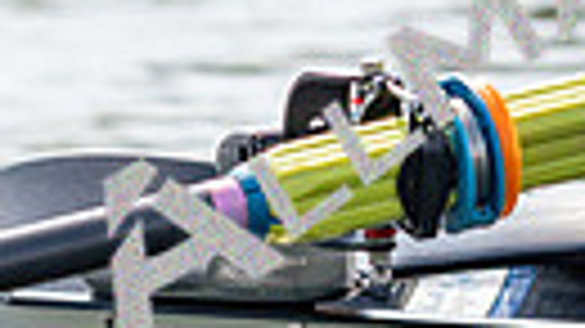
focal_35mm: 933
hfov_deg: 2.3
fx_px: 14467
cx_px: 1017
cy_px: -339
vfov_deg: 1.3
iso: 250
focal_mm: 200
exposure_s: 1/1600
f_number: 5.6
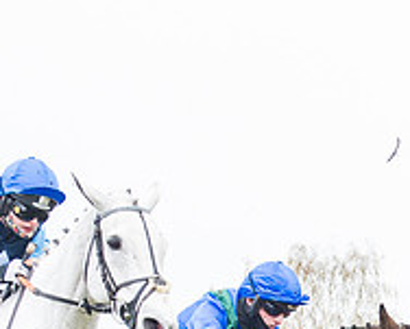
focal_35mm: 223
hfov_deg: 8.5
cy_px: 471
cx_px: 509
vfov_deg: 6.9
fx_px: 2710
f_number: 4
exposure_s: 1/1600
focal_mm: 42
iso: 1250
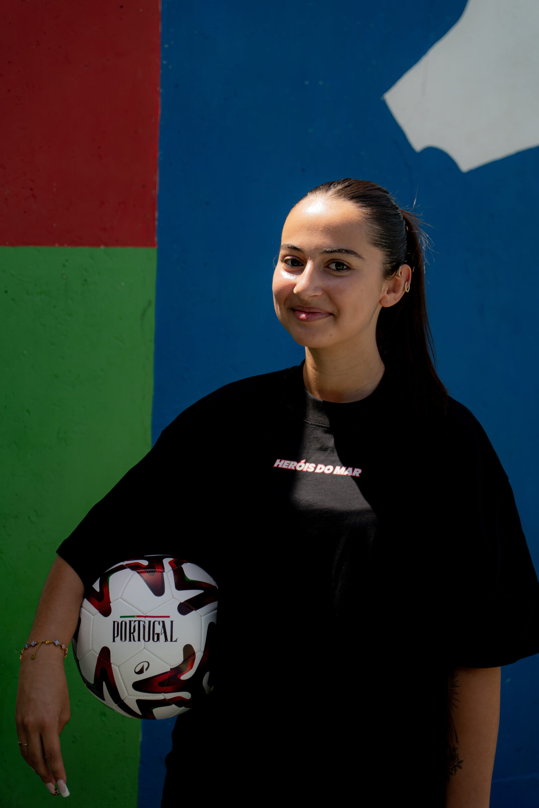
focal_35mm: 104
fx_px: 2335
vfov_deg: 19.6
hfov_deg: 13.2
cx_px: 281
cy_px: 390
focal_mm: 66
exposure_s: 1/1000
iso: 100
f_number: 2.8
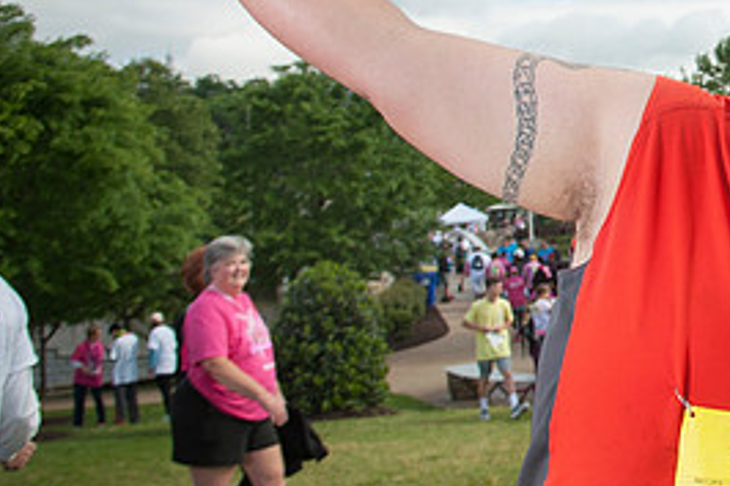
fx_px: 1236
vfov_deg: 22.0
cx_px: 841
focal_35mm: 61
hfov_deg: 29.1
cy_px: 113
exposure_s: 1/250
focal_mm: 24
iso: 100
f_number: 6.3
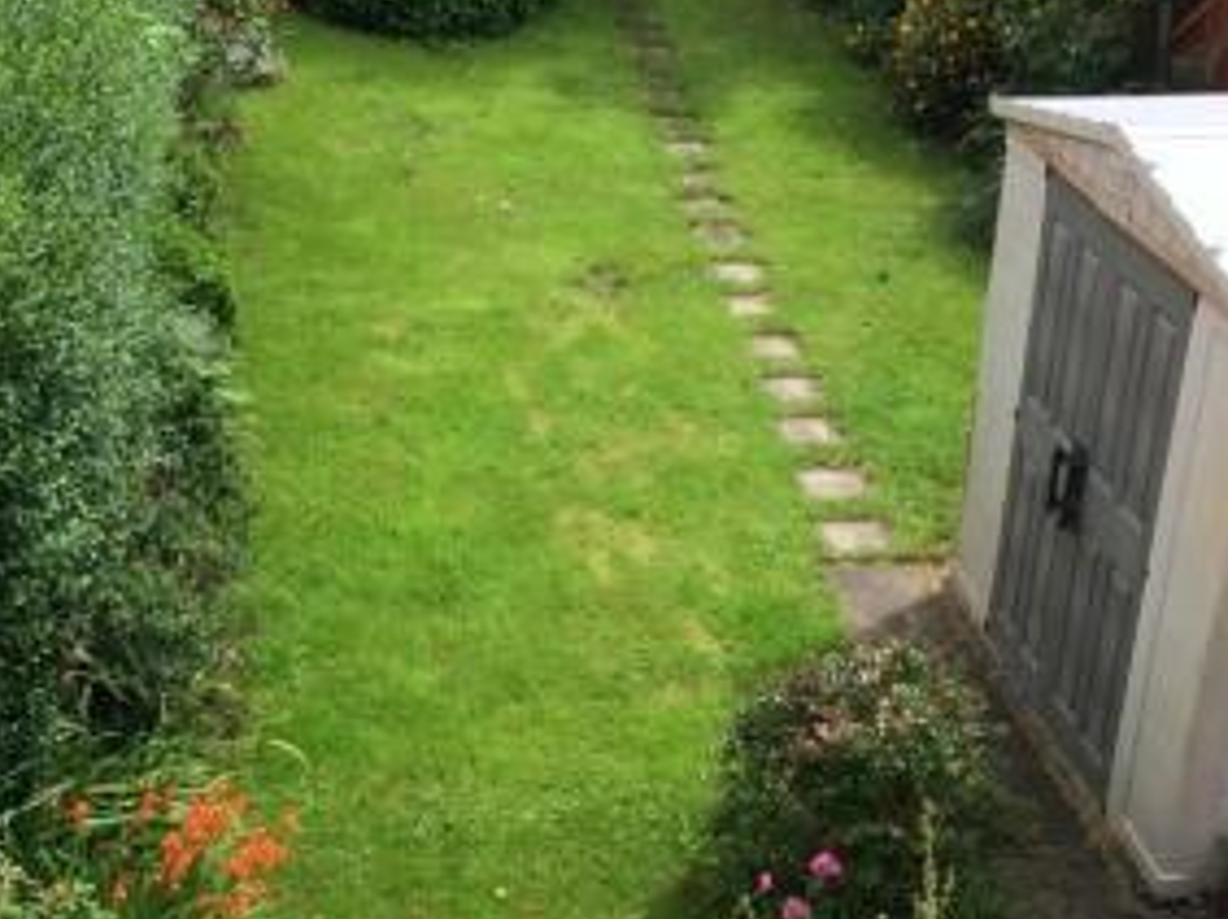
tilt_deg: -35.0
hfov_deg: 32.2
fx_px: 2127
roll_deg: -1.1
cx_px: 629
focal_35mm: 60
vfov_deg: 23.7
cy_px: 825
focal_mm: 4.15
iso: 32
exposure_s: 1/838
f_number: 2.2
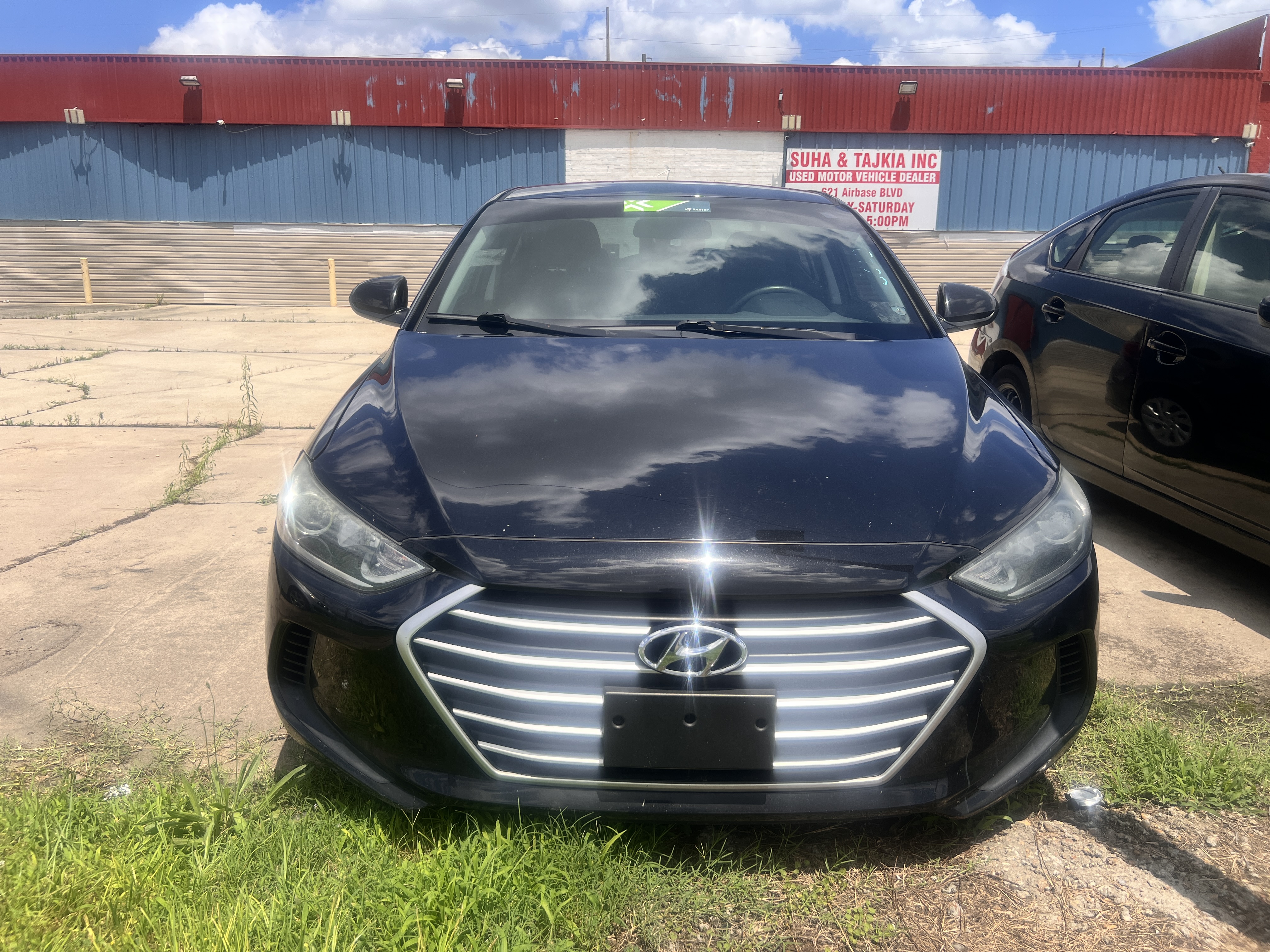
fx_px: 954
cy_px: 476
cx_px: 635
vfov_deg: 53.1
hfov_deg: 67.3
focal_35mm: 26
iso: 50
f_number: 1.5
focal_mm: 5.7
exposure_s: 1/3968
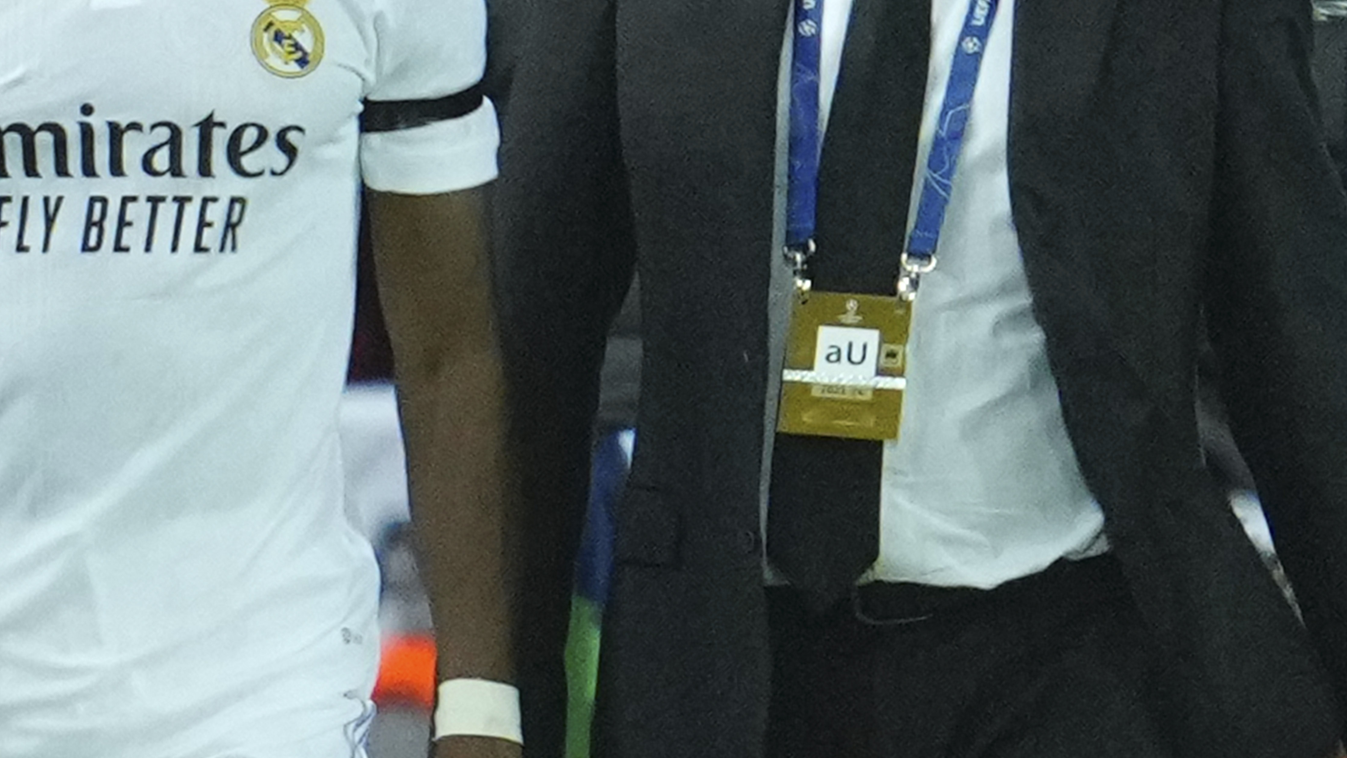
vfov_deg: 1.5
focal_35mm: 815
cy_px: 136
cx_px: 419
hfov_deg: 2.7
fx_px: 29110
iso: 2500
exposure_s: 1/1600
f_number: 2.8
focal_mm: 400
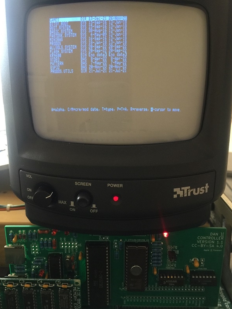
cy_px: 159
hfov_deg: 46.8
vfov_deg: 59.9
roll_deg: +1.2
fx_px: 268
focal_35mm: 30
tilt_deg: -14.9
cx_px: 118
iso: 64
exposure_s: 1/17
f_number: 2.2
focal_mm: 4.15
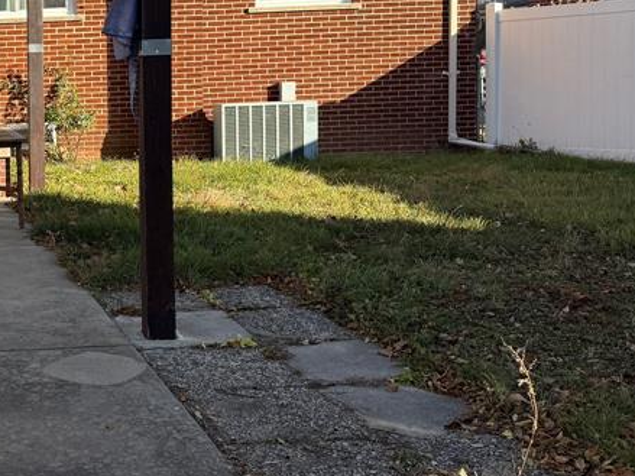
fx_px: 1027
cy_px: 161
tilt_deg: -3.9
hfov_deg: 30.3
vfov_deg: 26.0
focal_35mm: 56
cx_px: -84
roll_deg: +2.3
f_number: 1.78
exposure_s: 1/1689
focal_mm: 6.76
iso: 80
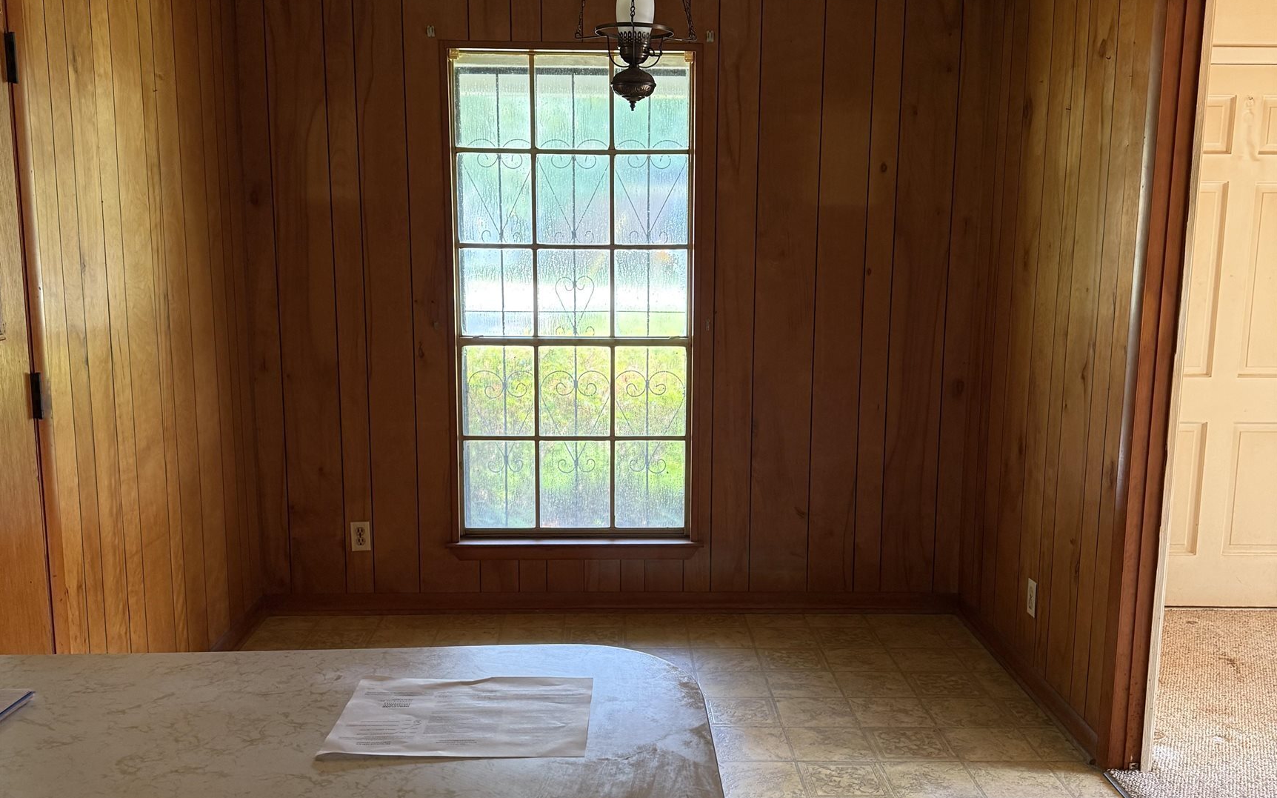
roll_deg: -0.7
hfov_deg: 56.7
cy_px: 430
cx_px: 638
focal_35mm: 34
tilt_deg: -9.7
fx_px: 1183
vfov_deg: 37.2
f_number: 1.78
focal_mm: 6.76
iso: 200
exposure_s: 1/60
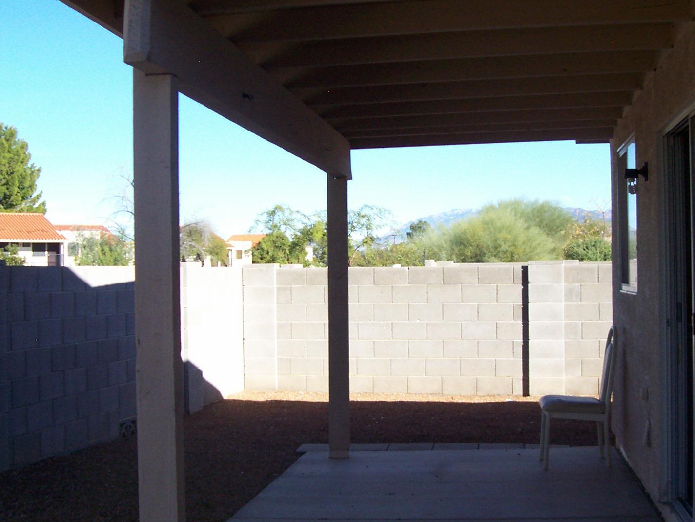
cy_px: 277
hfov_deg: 34.9
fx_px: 1104
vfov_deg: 26.6
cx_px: 379
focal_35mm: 55
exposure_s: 1/617
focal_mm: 5.6
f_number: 2.7
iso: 80
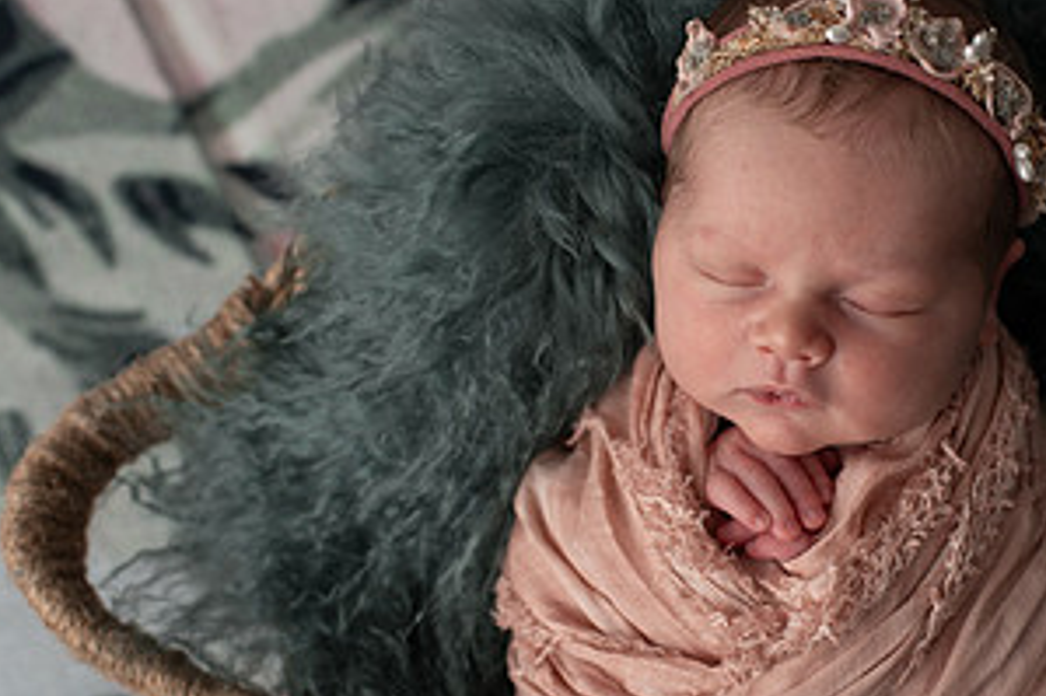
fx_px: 1975
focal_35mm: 68
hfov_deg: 29.2
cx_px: 791
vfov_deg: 20.0
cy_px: 435
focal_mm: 35
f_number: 3.2
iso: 160
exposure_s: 1/200
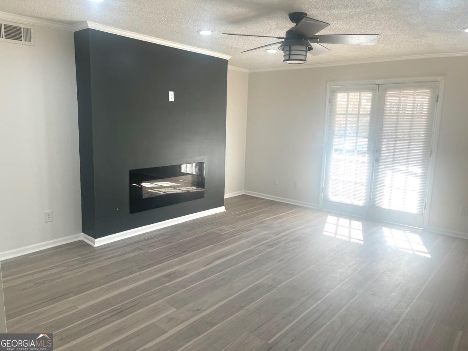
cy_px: 176
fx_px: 338
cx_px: 234
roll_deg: -1.4
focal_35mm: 25
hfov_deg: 69.4
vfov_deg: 54.9
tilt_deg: -9.5
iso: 40
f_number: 1.6
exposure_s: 1/120
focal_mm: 5.1
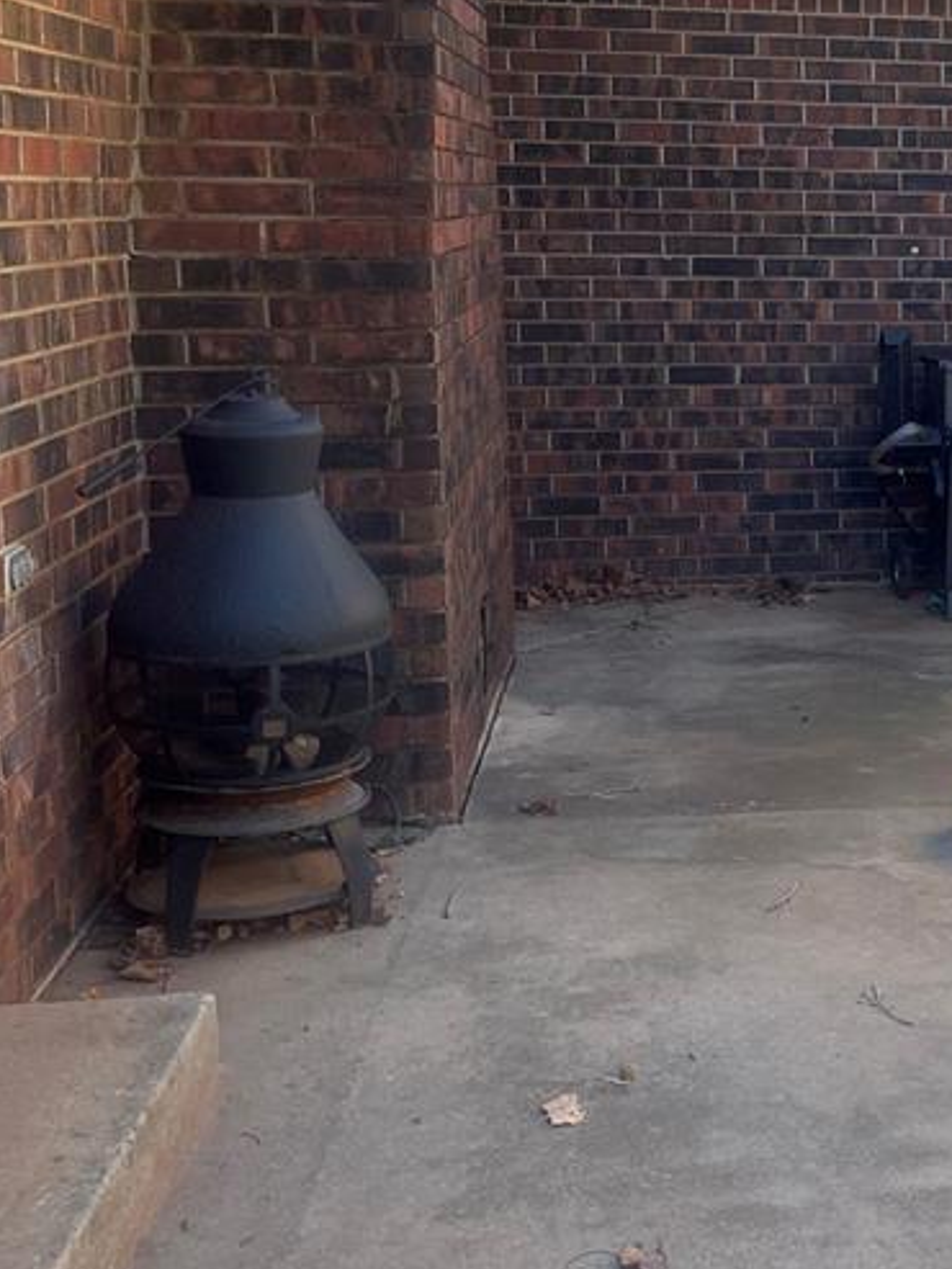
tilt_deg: -8.7
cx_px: 1186
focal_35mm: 54
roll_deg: -0.6
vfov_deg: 35.4
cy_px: 507
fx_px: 1979
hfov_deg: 24.2
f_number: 1.6
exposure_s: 1/491
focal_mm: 5.1
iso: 50
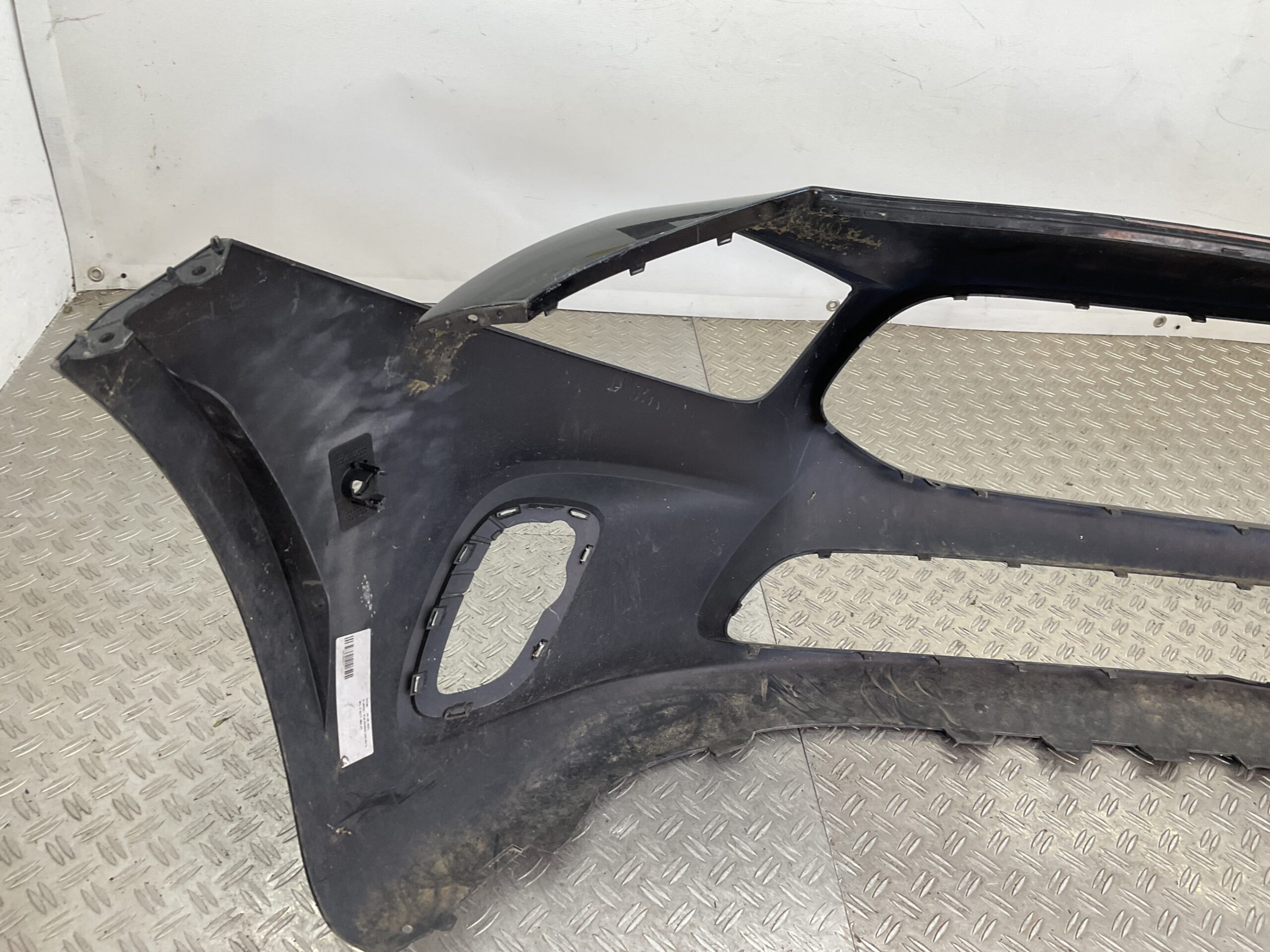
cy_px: 476
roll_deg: -10.2
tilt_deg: -36.6
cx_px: 635
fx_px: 1064
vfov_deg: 48.2
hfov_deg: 61.7
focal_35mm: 29
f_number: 1.8
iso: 25
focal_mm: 3
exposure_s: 1/120
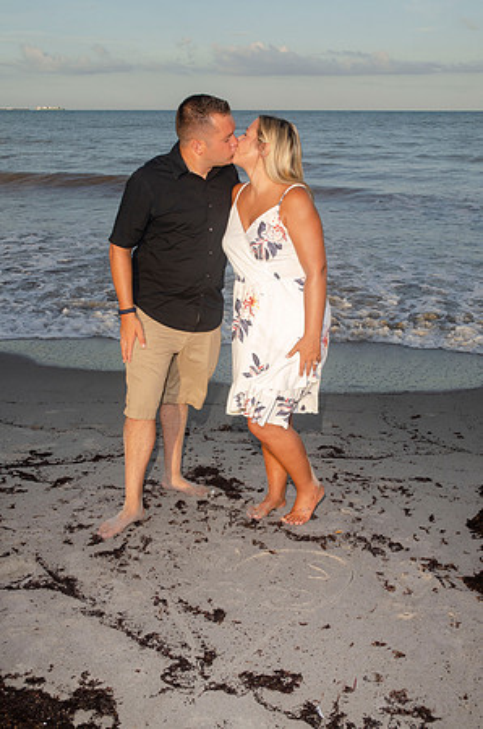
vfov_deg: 45.0
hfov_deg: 30.7
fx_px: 879
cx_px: 242
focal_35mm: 44
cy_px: 364
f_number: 7.1
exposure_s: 1/250
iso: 100
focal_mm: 29
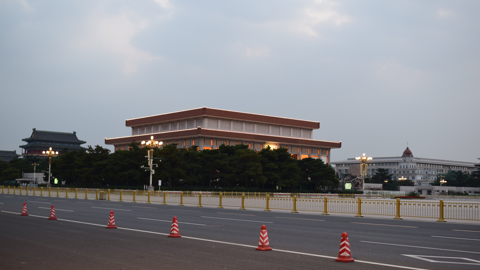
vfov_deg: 26.5
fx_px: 573
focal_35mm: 45
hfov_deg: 45.5
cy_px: 151
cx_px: 236
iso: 400
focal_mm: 28
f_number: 6.3
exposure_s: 1/15
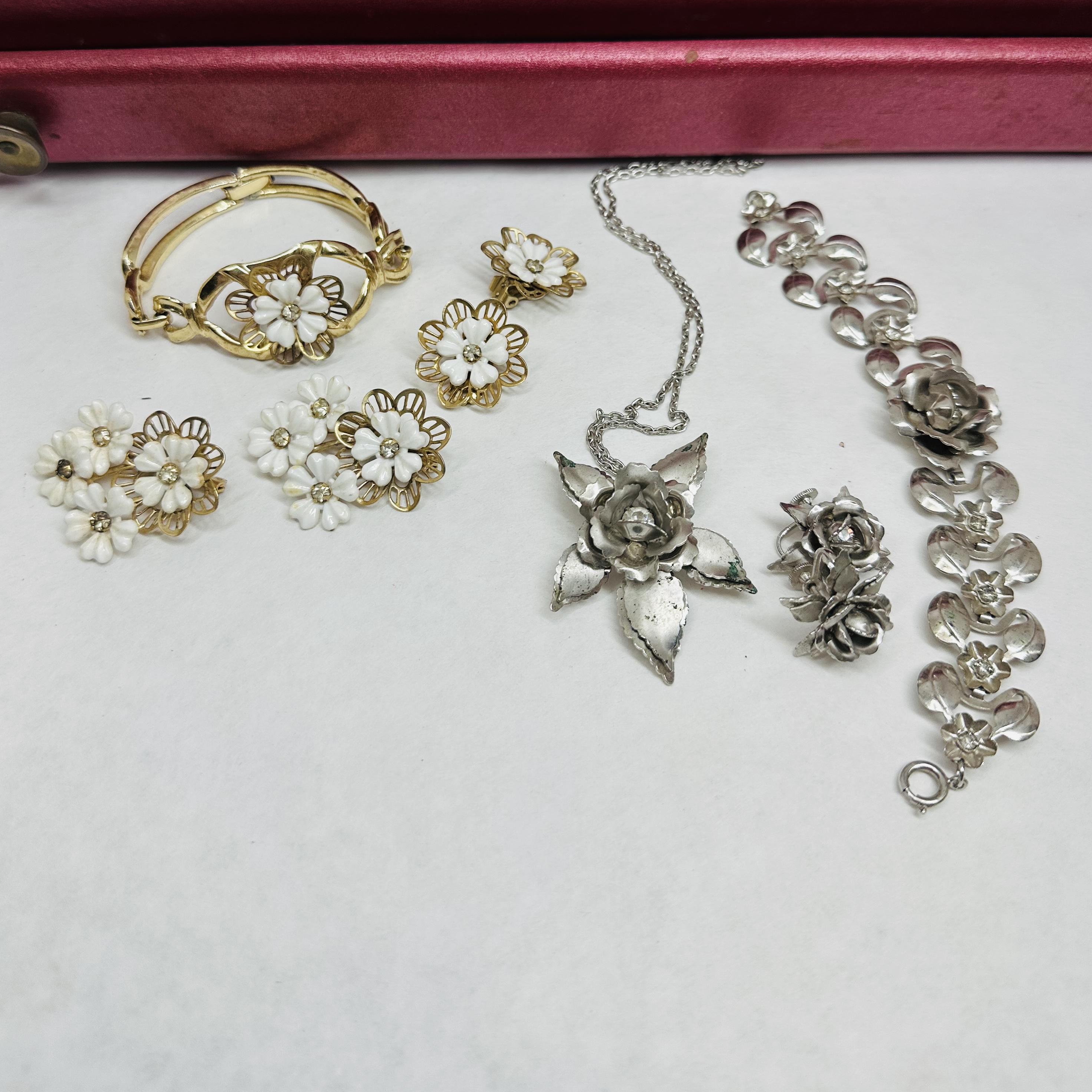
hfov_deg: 55.6
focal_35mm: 29
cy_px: 383
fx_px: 1035
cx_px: 548
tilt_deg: -54.1
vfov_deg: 54.7
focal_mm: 6.86
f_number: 1.78
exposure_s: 1/1227
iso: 80
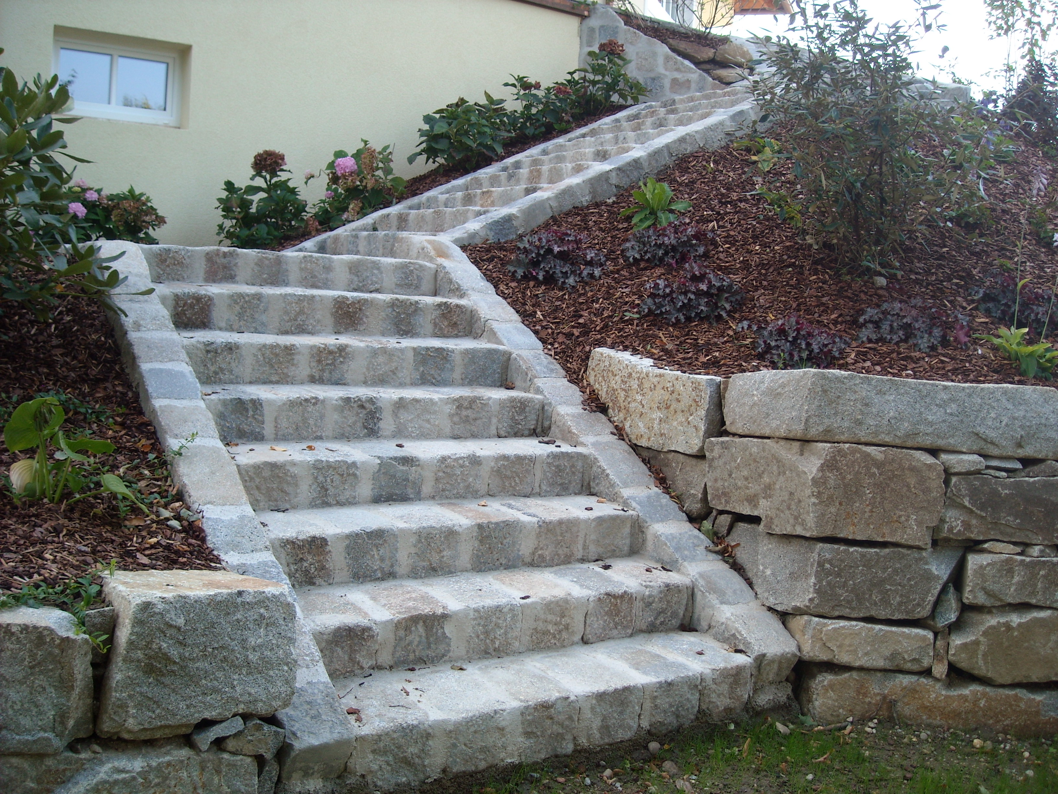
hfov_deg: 52.6
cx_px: 529
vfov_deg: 40.7
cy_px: 397
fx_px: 1070
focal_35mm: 35
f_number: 2.8
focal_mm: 5.7
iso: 64
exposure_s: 1/105
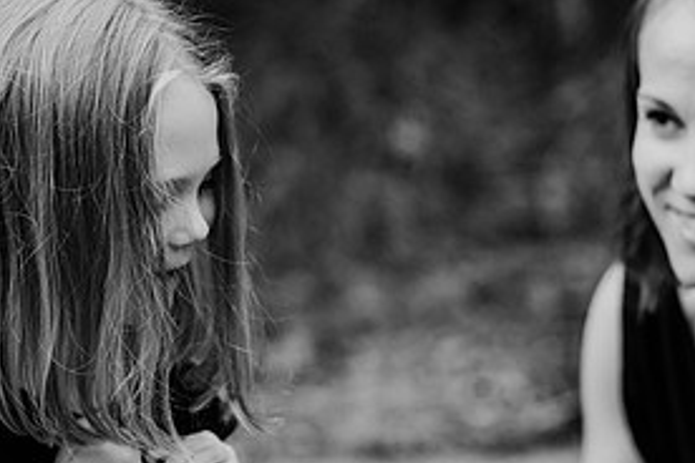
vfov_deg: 13.0
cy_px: 245
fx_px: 2027
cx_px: 239
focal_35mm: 105
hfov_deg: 19.4
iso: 320
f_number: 2.2
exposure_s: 1/800
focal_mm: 50
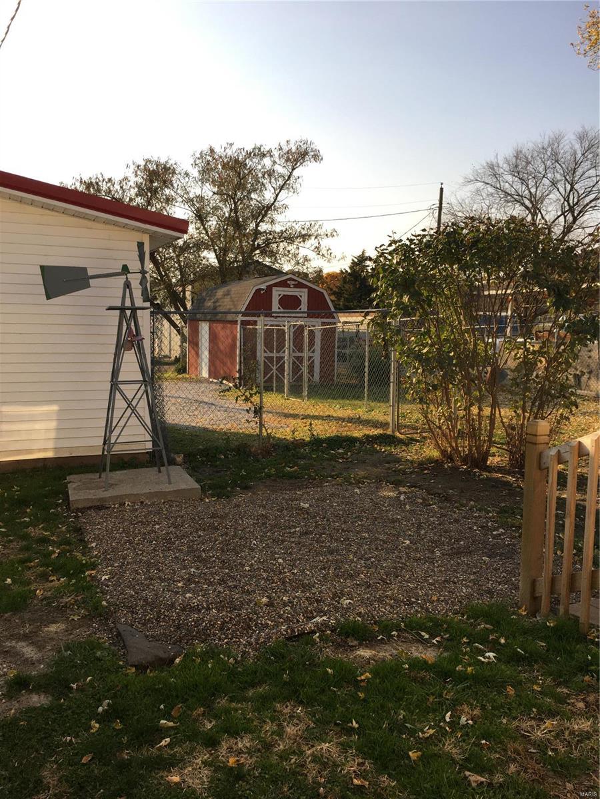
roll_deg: -1.0
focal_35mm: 29
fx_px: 670
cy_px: 400
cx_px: 300
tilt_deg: -5.8
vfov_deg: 61.7
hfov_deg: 48.2
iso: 40
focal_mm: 4.15
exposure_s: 1/1672
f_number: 2.2
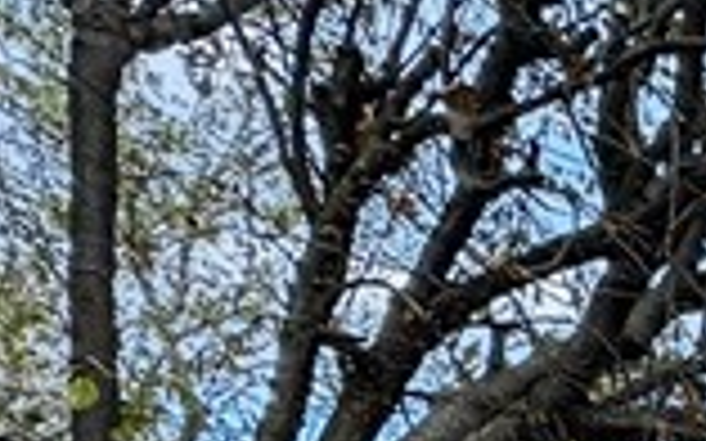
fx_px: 1866
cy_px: 1256
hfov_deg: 12.0
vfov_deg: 10.3
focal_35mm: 97
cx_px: 2042
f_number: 2.2
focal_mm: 2.22
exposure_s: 1/250
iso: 40
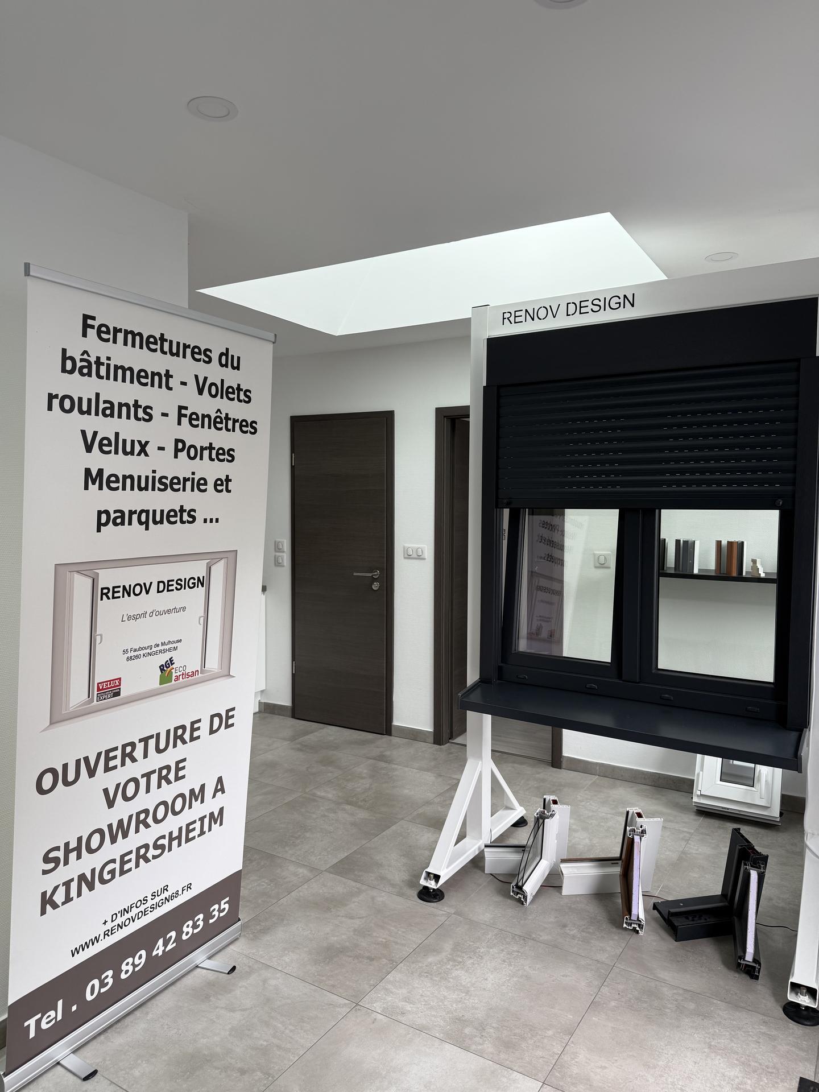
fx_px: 757
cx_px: 410
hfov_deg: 56.8
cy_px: 546
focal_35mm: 24
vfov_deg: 71.6
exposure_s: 1/129
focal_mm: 6.76
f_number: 1.78
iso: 80
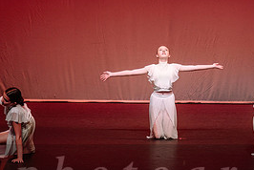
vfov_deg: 6.6
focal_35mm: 207
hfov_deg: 9.9
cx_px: 197
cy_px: 26
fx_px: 1462
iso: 1000
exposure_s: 1/800
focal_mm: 86
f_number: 2.8
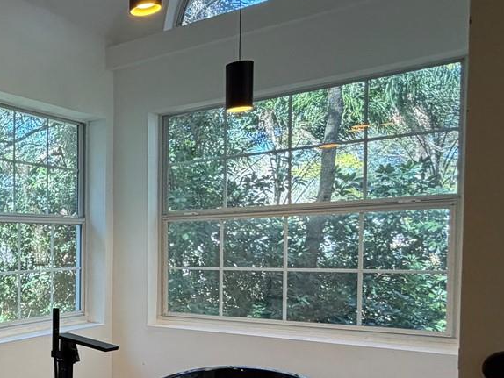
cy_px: 274
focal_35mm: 39
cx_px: -90
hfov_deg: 37.3
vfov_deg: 36.2
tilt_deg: -2.9
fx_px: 568
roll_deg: +0.9
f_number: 2.2
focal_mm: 2.22
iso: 125
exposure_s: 1/120
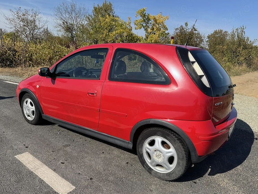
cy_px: 99
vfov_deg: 54.9
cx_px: 127
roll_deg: -1.7
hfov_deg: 69.4
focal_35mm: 25
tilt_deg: -14.7
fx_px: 186
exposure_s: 1/3802
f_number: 1.78
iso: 80
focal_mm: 6.76
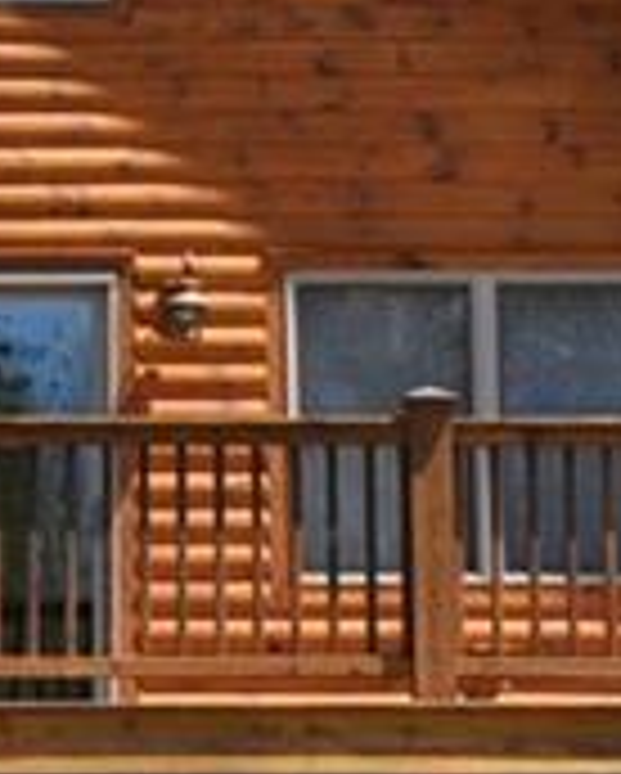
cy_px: 223
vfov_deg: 10.5
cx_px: -144
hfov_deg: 8.3
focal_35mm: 184
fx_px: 4220
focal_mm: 22
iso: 200
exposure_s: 1/320
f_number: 9
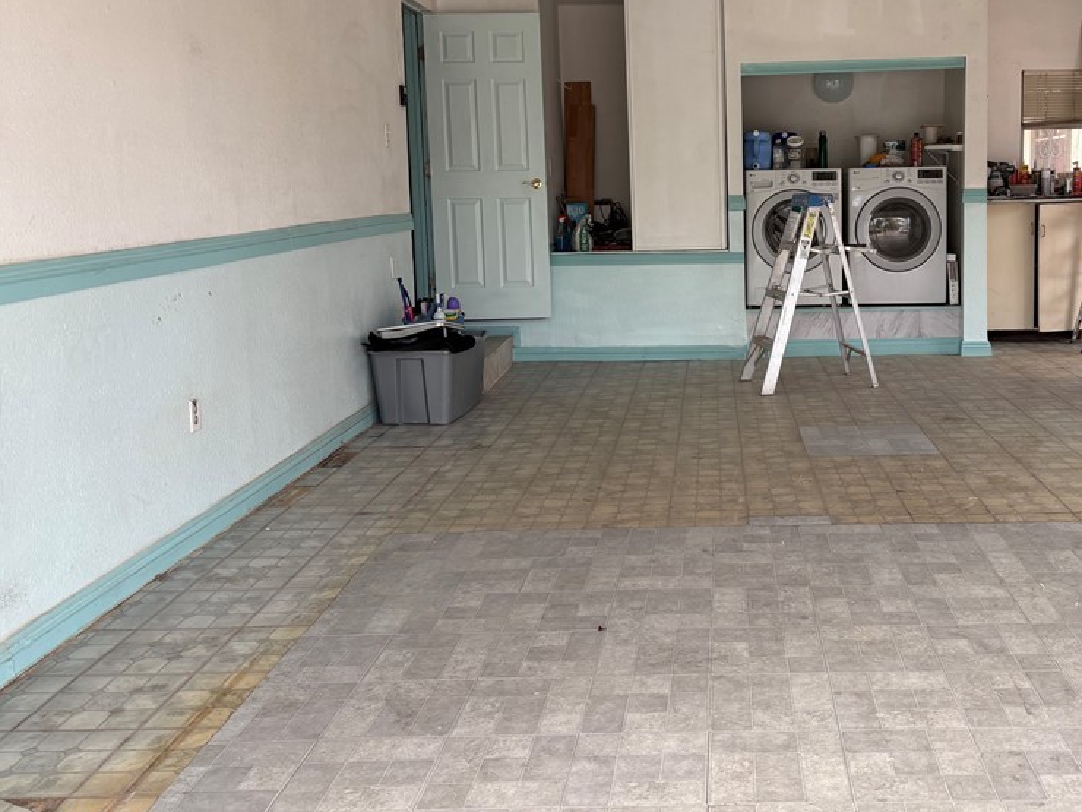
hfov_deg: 50.4
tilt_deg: -6.1
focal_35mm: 36
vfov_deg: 39.3
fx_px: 1125
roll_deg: -0.5
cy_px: 288
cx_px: 721
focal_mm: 5.96
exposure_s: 1/367
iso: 50
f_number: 1.6
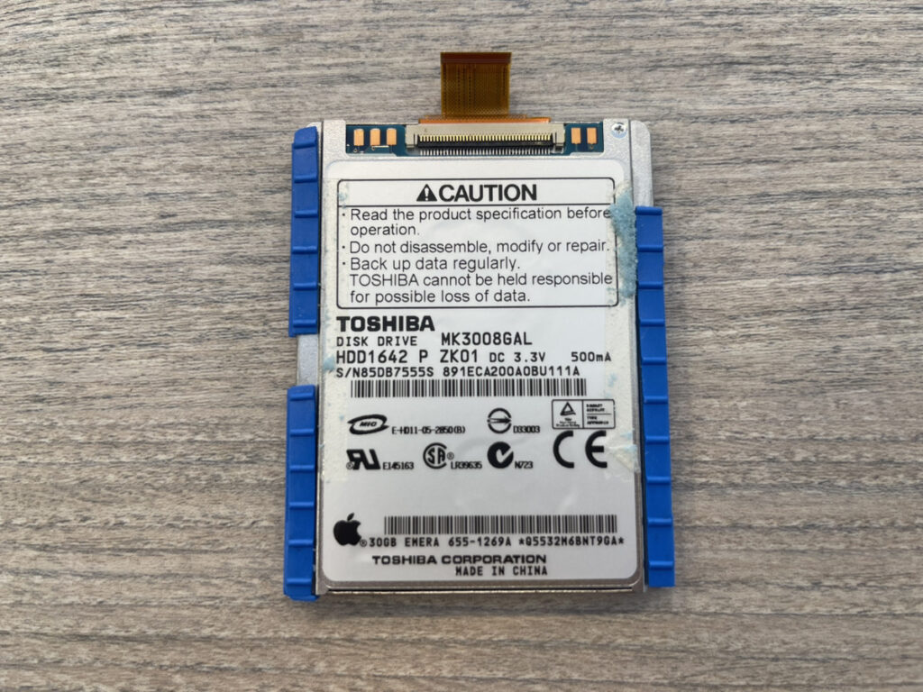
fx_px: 667
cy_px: 346
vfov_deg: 54.9
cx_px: 462
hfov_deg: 69.4
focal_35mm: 25
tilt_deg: -84.7
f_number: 1.6
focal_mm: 5.1
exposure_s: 1/120
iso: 32
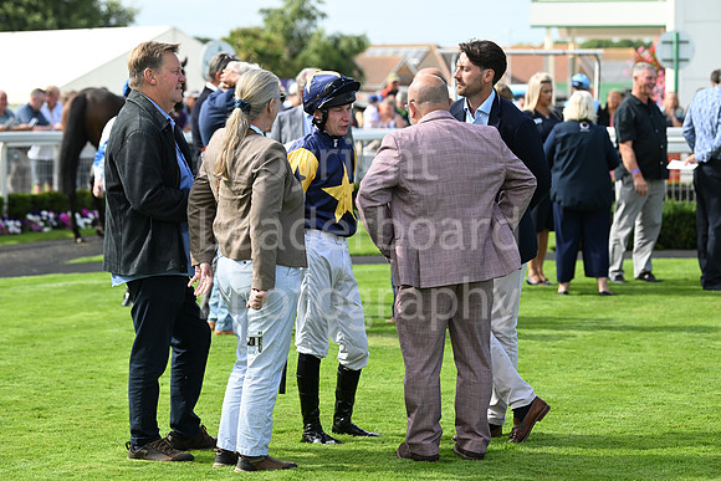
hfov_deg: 16.4
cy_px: 240
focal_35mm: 125
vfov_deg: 11.0
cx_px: 360
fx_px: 2504
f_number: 5
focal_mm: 125
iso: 500
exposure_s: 1/1250
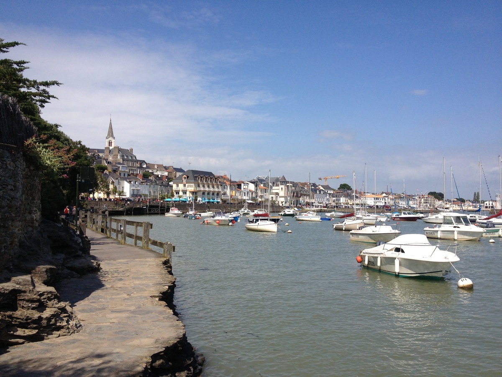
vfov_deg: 40.7
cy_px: 188
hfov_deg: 52.6
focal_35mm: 35
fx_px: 508
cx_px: 251
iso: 50
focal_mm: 4.28
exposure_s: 1/2304
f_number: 2.4
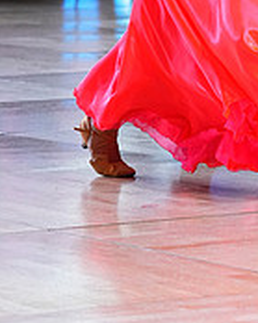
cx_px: 357
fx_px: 2751
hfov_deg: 5.3
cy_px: -191
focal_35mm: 288
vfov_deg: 6.6
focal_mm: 92
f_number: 4
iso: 1250
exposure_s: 1/400
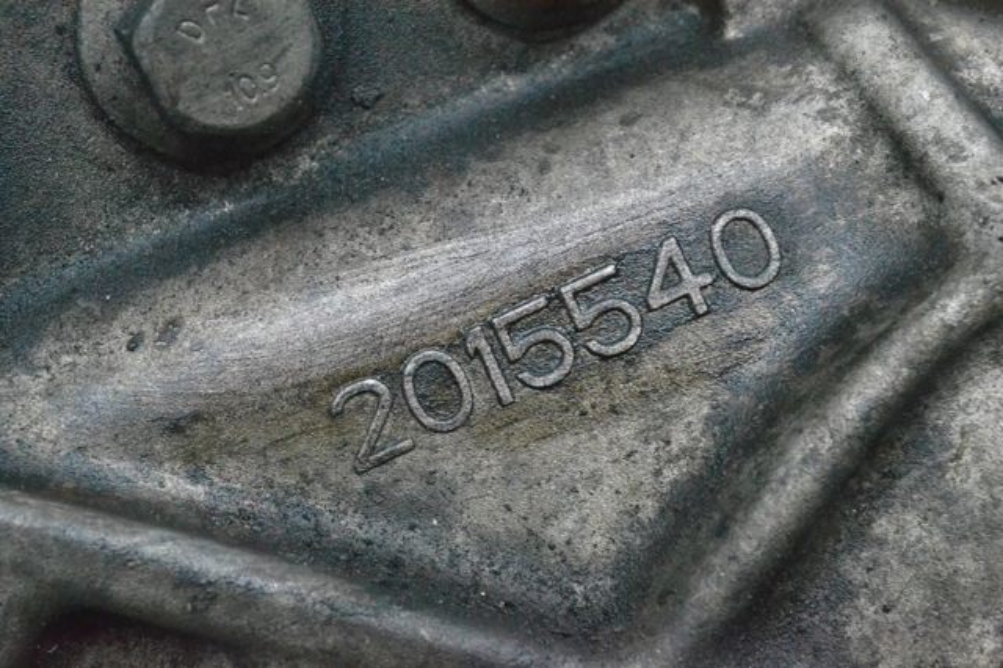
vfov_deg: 16.5
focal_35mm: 82
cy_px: 334
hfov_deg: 24.6
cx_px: 502
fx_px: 2297
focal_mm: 55
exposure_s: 1/160
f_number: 9
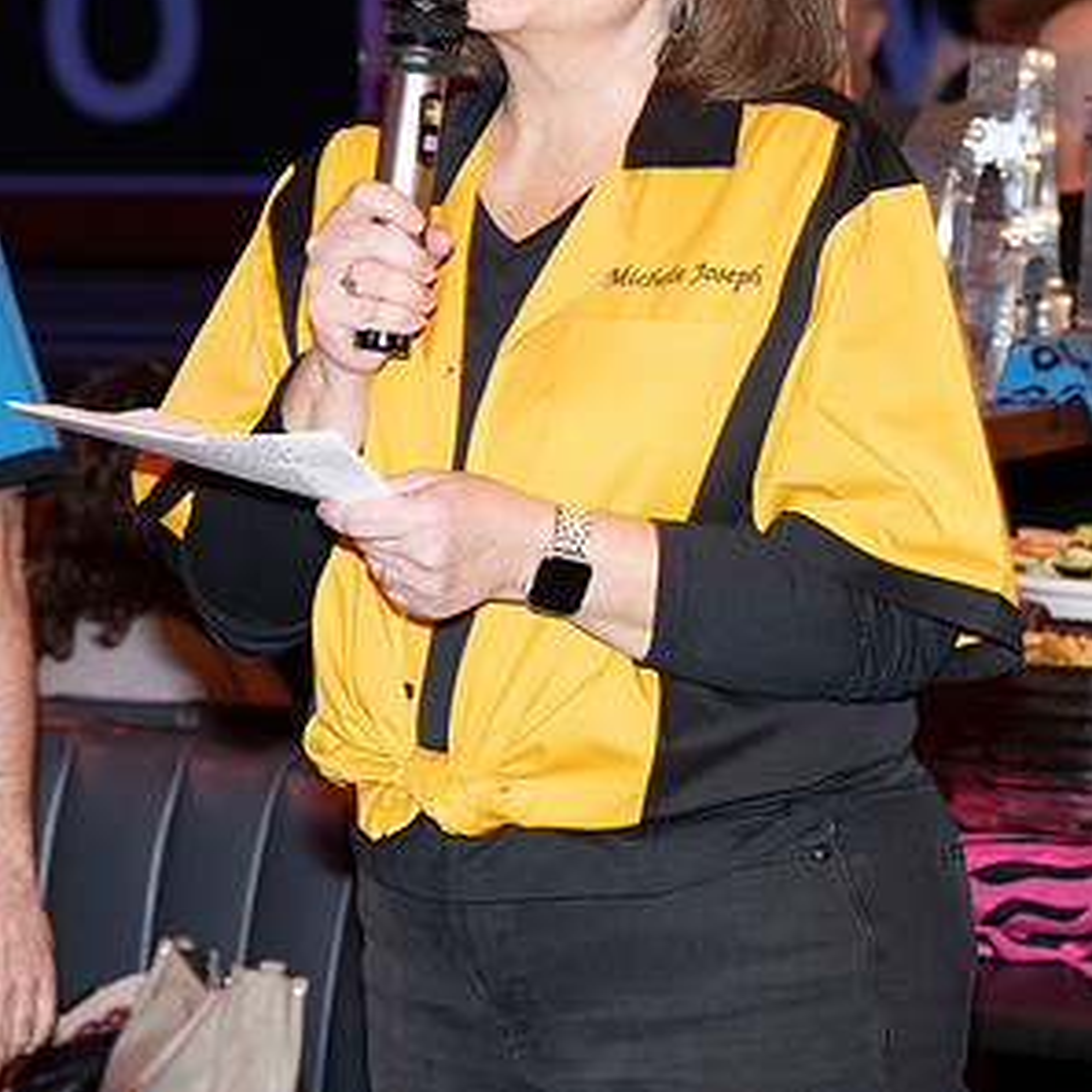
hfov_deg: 11.9
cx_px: 373
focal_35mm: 147
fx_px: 5246
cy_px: 268
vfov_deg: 11.9
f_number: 5.6
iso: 1600
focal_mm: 76
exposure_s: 1/60
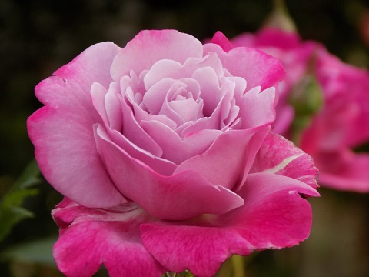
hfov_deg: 7.1
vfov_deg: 5.3
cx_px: 184
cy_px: 138
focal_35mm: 280
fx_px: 2985
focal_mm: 49.7
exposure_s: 1/60
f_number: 5.8
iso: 100
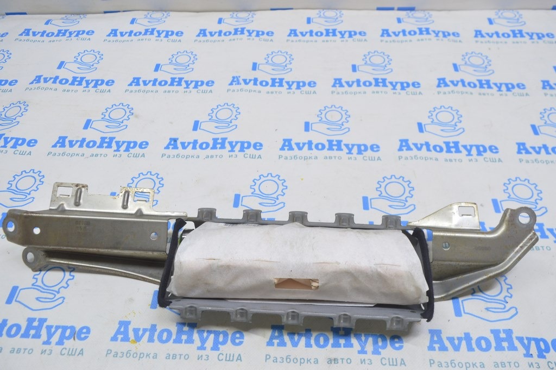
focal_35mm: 30
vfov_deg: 43.5
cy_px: 185
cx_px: 278
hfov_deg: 62.0
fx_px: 463
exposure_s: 1/20
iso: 400
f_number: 5.6
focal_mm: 20
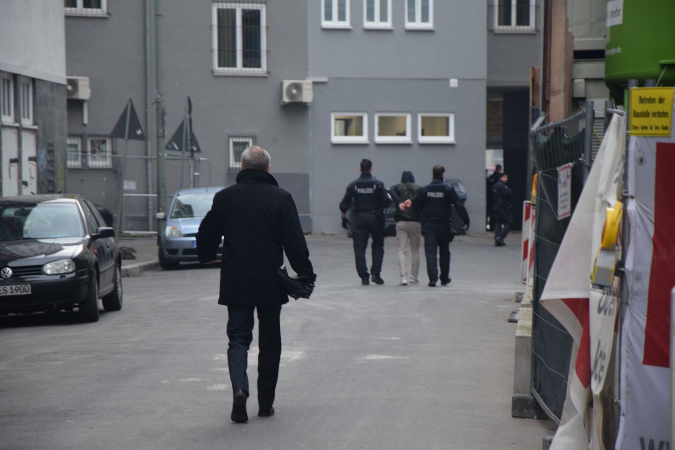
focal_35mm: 158
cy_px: 225
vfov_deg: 8.7
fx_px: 2953
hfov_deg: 13.0
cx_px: 338
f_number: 5.6
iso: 800
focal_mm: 105
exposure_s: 1/200
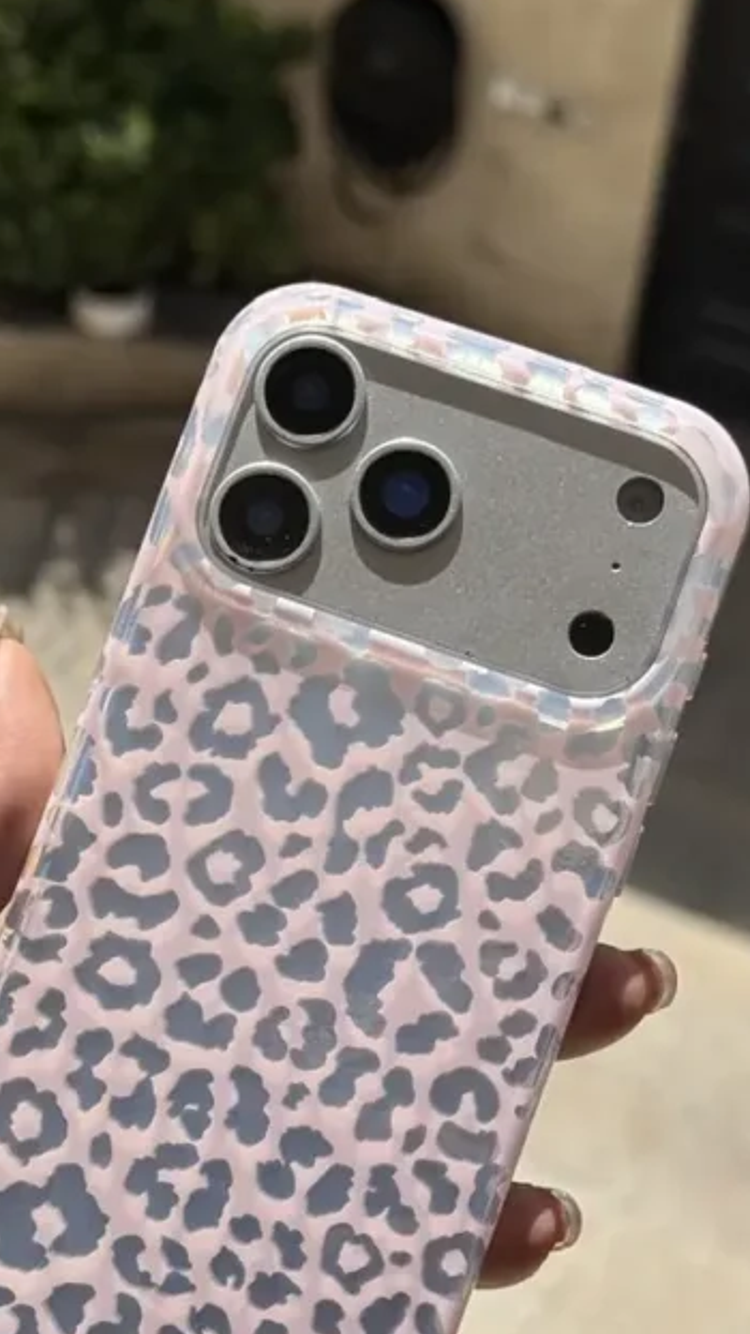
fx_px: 3043
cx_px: 240
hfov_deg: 14.0
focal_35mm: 86
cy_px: 846
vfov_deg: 24.7
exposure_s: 1/6536
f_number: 1.78
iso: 100
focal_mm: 6.76
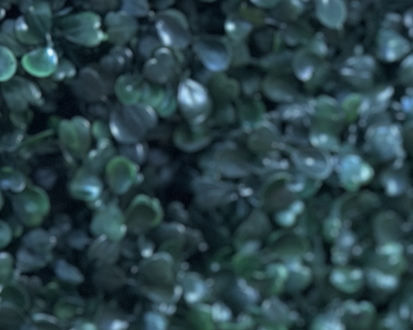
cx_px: 393
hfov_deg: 15.4
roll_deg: -0.1
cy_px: 479
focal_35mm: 123
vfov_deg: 12.0
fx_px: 1504
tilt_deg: -30.1
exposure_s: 1/33
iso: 500
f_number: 1.78
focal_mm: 6.86
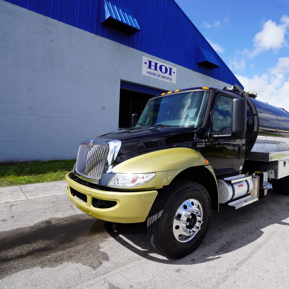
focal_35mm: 21
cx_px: 185
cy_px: 144
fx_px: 198
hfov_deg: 70.7
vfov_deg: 72.1
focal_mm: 16
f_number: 9
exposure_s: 1/125
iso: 100
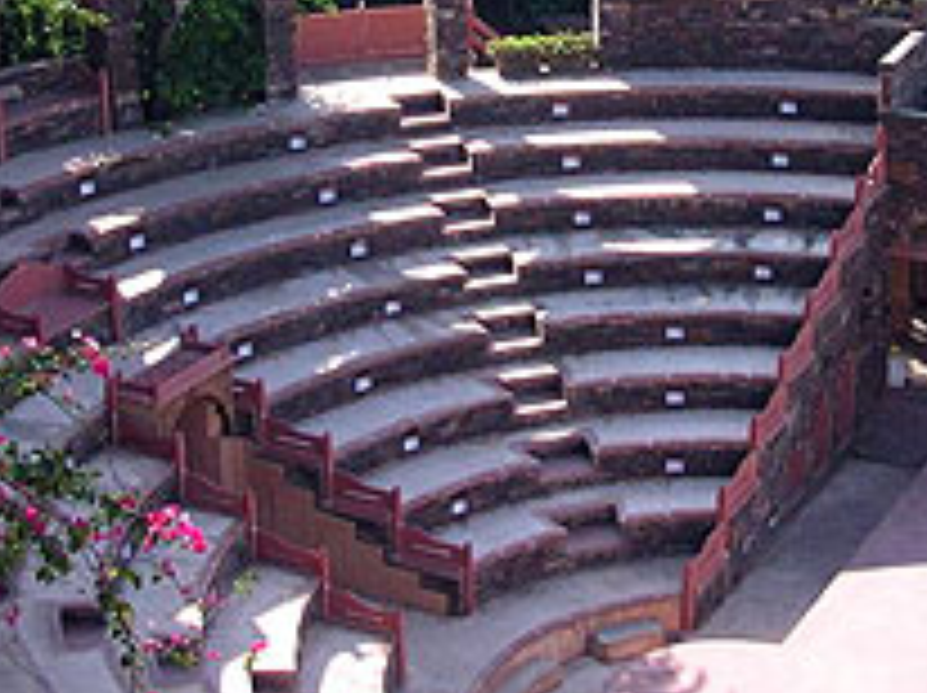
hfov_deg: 23.9
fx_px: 2167
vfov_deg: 18.1
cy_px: 202
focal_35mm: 81
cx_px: 680
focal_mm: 5.6
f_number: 2.7
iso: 100
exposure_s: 1/364
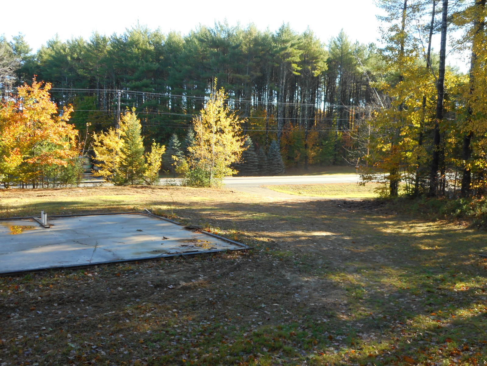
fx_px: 478
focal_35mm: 34
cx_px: 244
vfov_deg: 41.8
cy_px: 183
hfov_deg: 54.0
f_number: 4.2
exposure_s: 1/80
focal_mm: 6
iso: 80
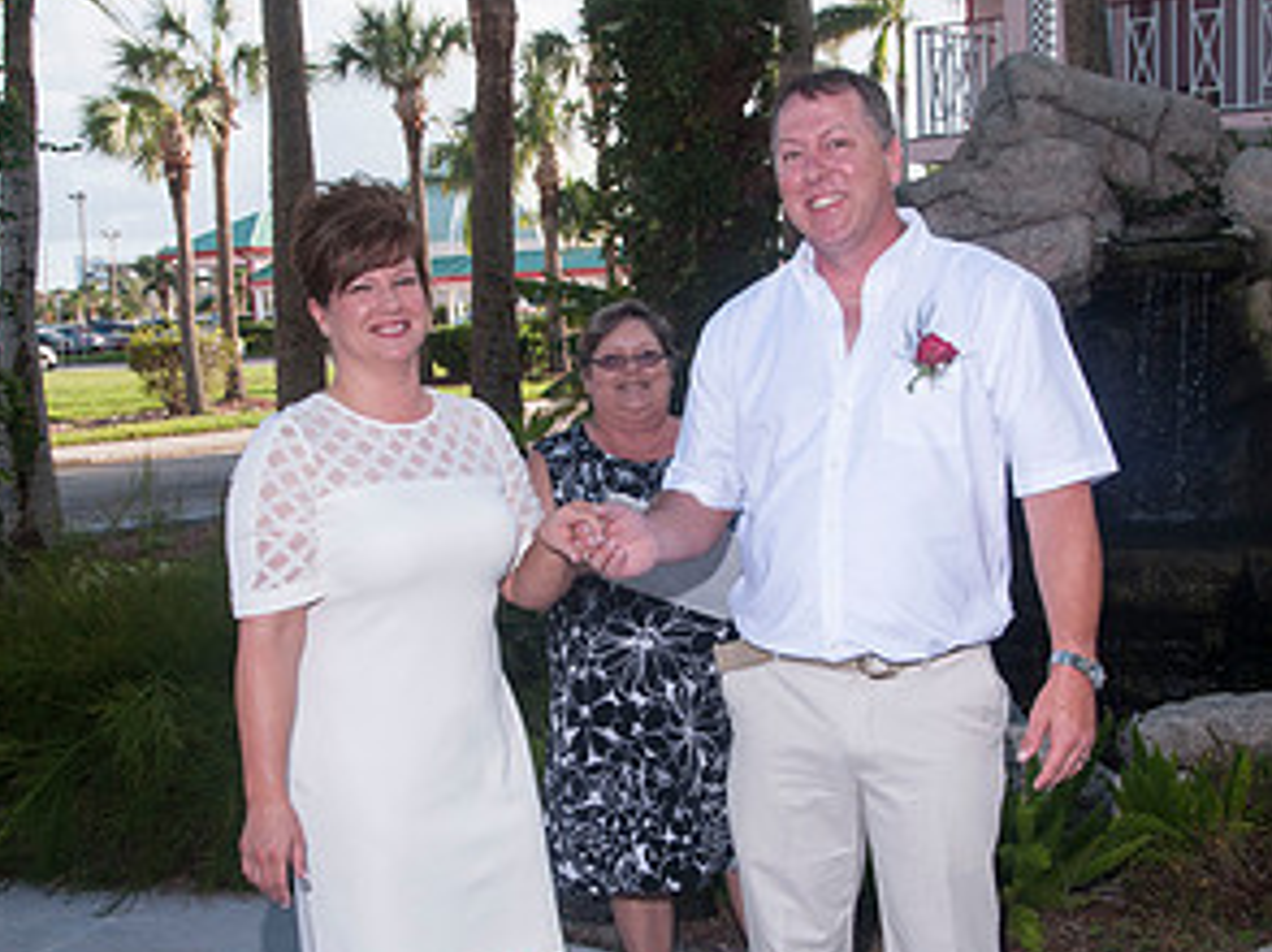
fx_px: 1946
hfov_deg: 36.2
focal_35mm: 53
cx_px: 630
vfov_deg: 27.5
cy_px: 537
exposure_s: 1/200
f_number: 8
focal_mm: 24
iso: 200
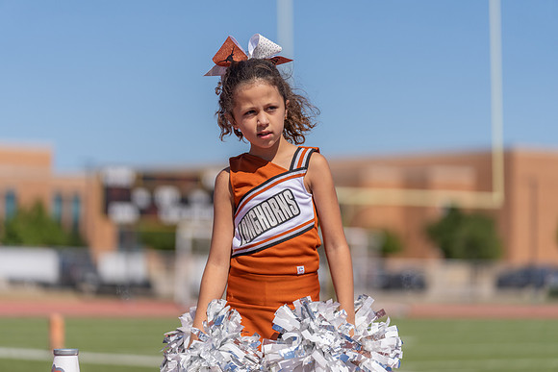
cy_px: 186
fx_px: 2263
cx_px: 279
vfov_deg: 9.4
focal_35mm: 146
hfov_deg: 14.1
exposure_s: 1/3200
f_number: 2.8
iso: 100
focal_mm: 146
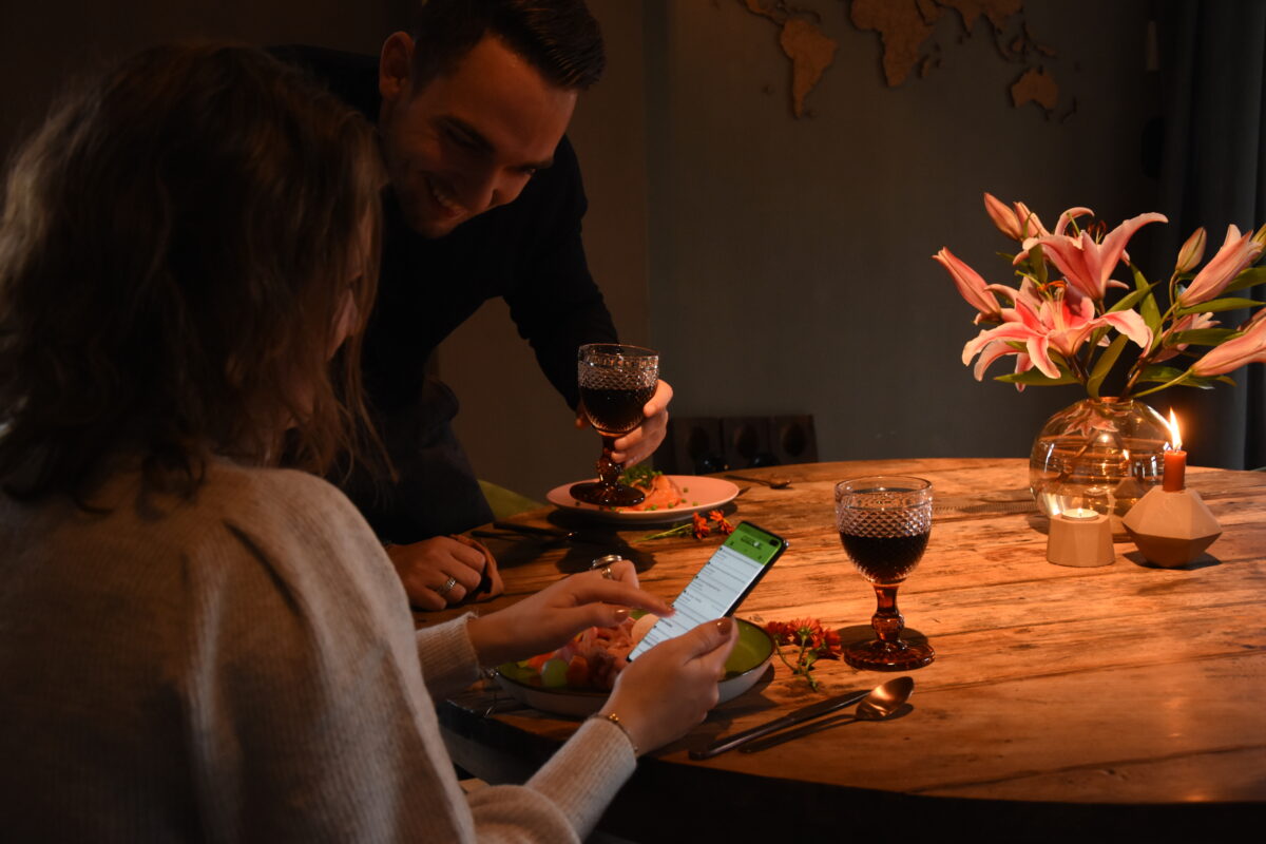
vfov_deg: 29.9
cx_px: 633
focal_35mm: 45
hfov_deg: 43.6
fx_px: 1582
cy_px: 422
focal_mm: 30
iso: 1250
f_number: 4.5
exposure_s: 1/50
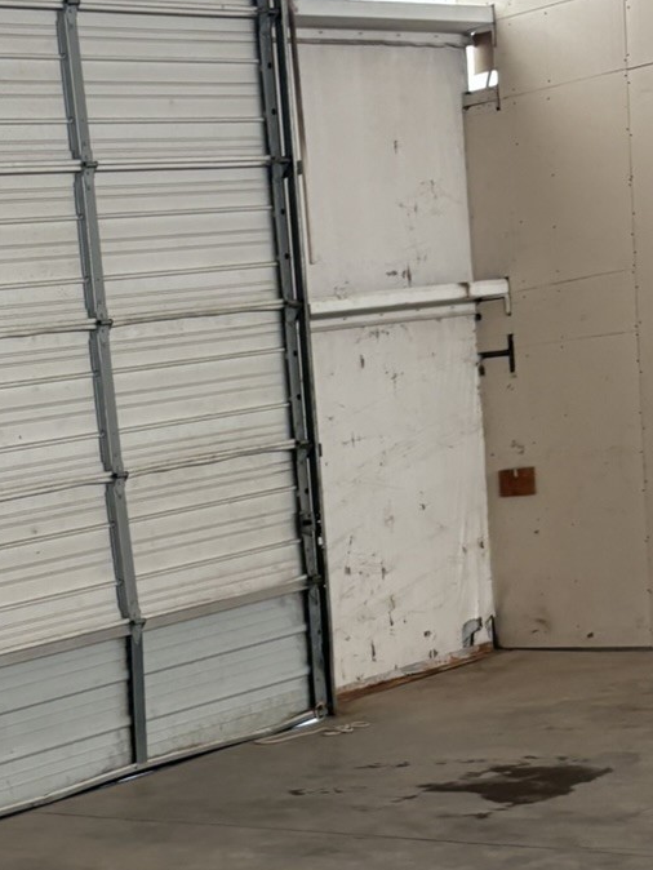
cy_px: 879
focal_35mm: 79
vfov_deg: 23.6
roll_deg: +7.2
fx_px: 1986
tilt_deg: -13.9
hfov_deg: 18.1
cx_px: -28
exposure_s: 1/103
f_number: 1.6
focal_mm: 5.96
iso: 125
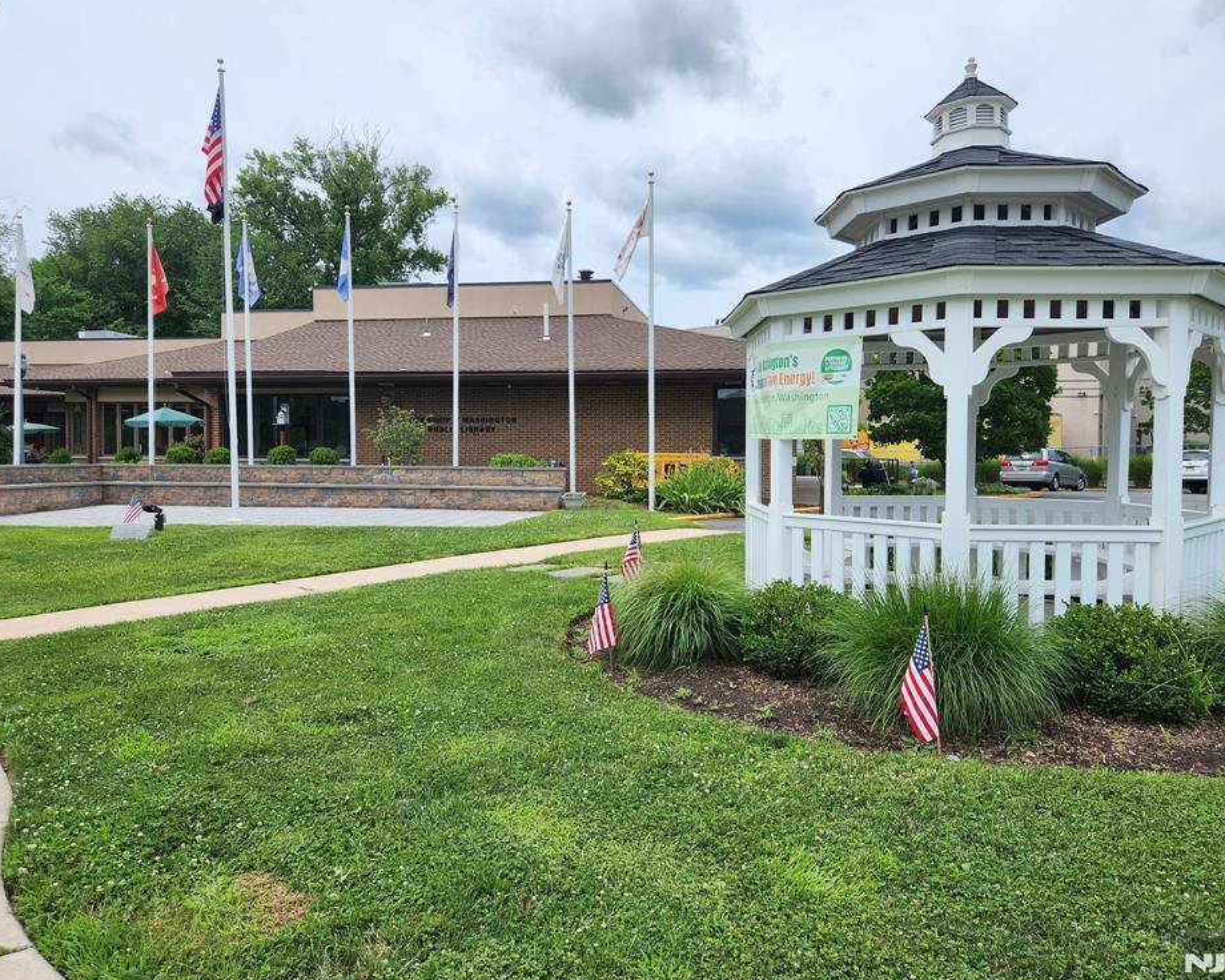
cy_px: 483
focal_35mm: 25
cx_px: 631
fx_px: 906
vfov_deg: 56.8
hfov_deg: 68.1
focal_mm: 5.4
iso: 20
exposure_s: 1/1829
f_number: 1.8
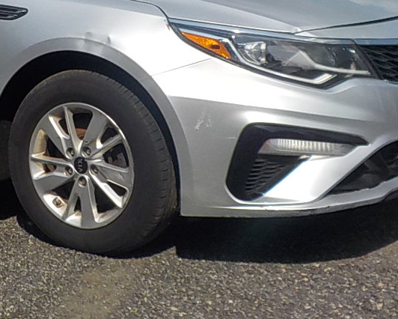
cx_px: 16
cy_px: 5
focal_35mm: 88
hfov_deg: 21.1
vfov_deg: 17.1
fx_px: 1037
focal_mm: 4.1
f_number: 3.3
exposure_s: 1/2000
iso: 125
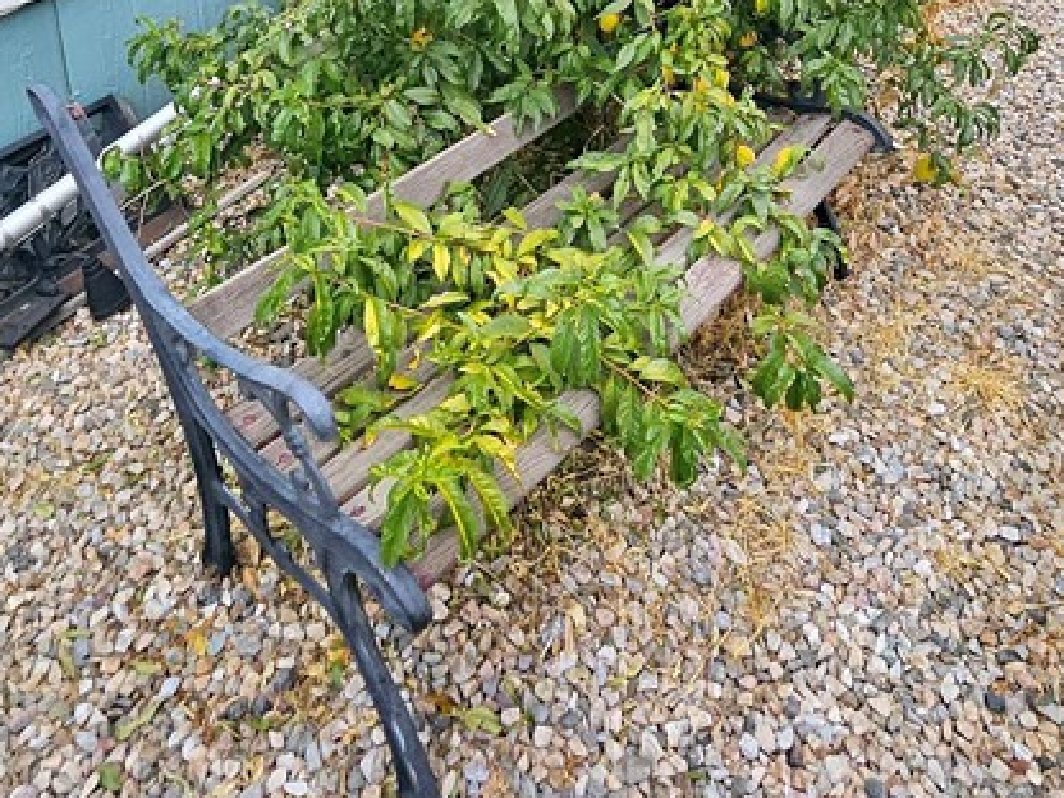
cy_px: -133
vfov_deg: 35.7
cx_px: 524
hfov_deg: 56.8
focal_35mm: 32
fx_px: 984
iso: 32
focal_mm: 1.74
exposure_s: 1/526
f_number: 2.2
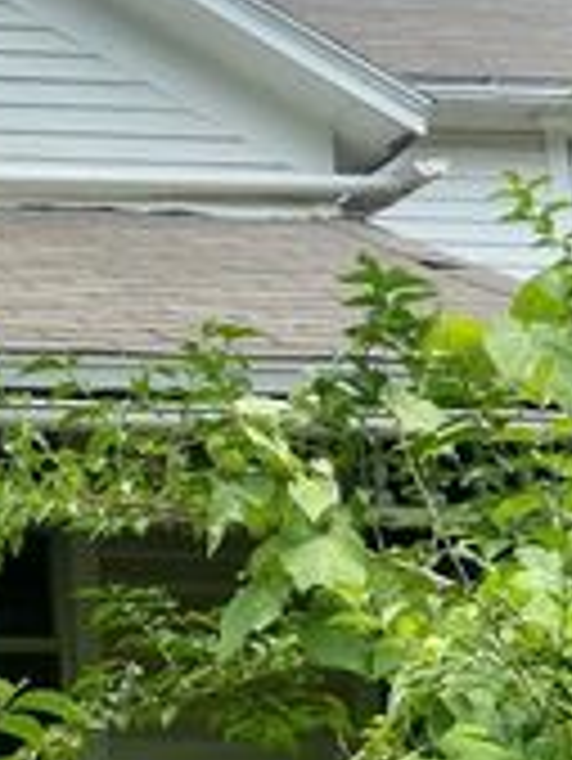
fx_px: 1694
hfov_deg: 17.1
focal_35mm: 77
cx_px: -311
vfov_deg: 25.3
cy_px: 434
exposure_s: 1/1464
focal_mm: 4.25
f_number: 1.8
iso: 32
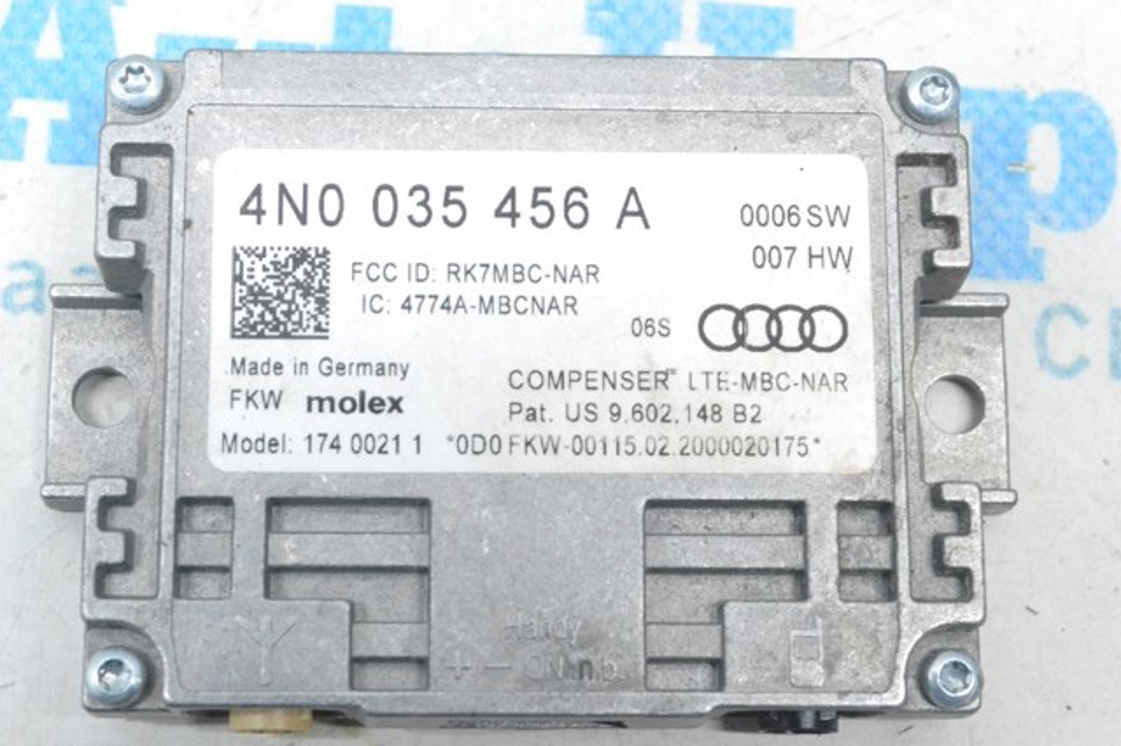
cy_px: 373
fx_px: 2334
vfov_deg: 18.2
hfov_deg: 27.0
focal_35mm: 75
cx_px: 560
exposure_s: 1/125
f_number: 10
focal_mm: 50
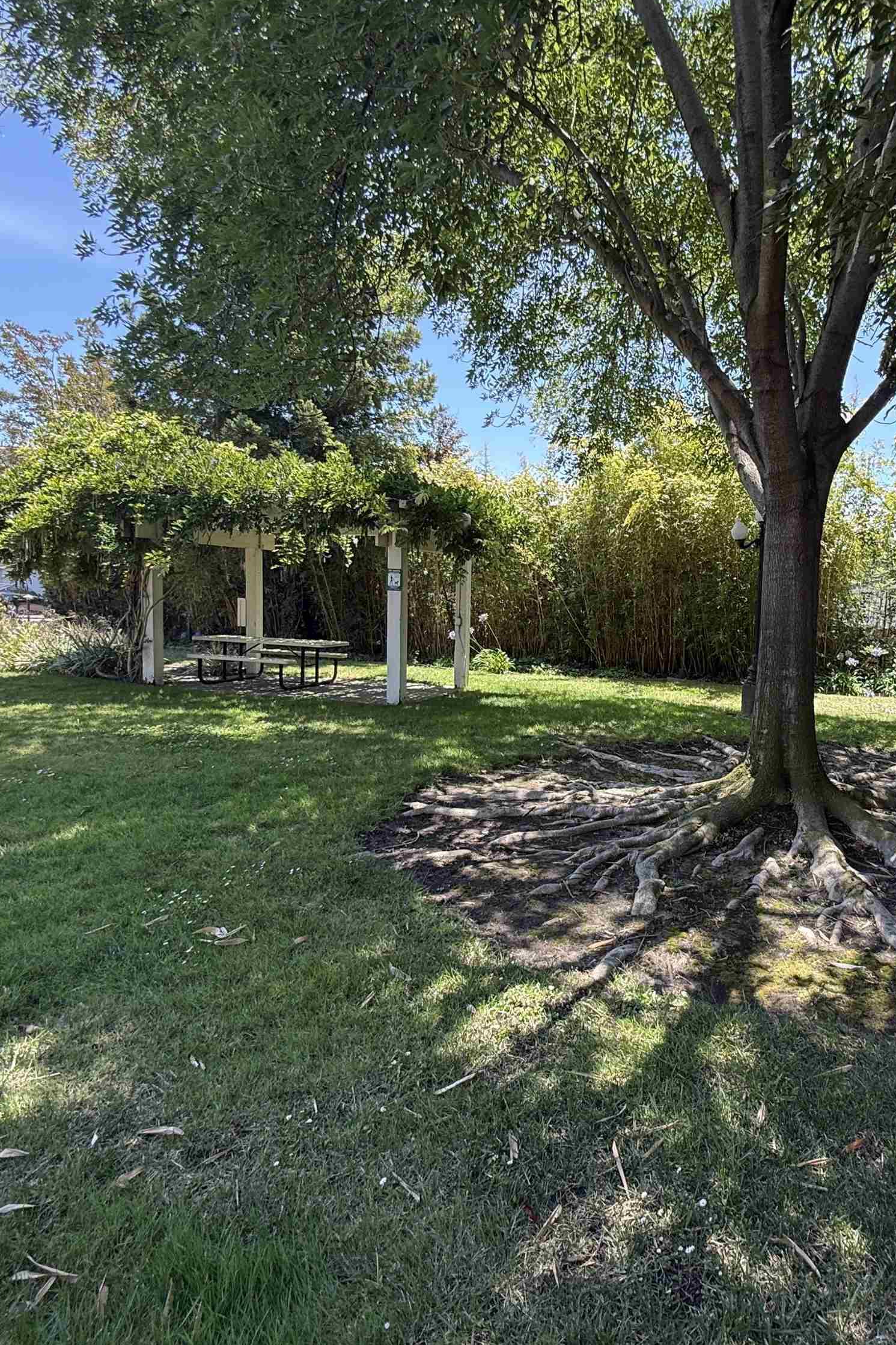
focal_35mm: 20
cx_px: 615
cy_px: 658
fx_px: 747
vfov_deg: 84.0
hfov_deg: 60.1
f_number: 2.2
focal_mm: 2.22
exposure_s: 1/252
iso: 64
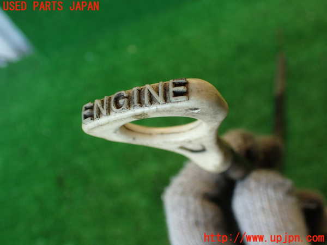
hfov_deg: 56.8
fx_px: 302
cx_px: 164
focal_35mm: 32
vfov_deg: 44.2
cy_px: 122
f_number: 2.4
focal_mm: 5.79
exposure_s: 1/50
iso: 200
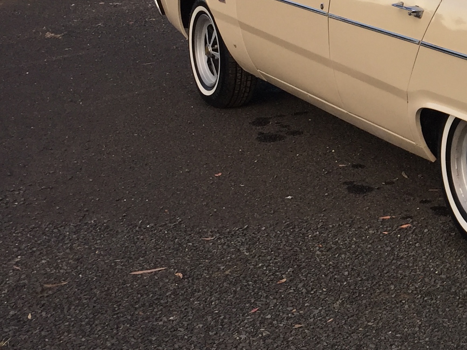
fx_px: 1106
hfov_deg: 21.7
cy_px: 76
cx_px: 593
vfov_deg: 17.9
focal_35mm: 82
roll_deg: -1.3
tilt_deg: -14.3
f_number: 2.2
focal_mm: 4.15
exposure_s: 1/408
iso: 32
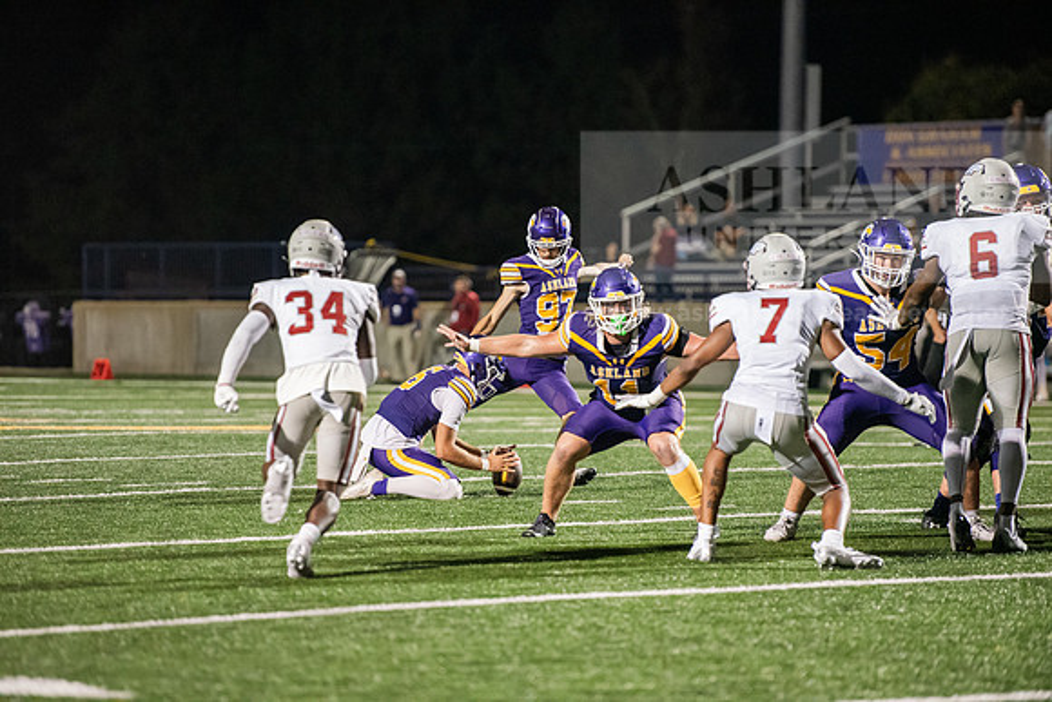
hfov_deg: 10.3
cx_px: 526
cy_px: 351
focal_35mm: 200
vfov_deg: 6.9
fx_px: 5846
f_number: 3.2
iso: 5000
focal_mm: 200
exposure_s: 1/400
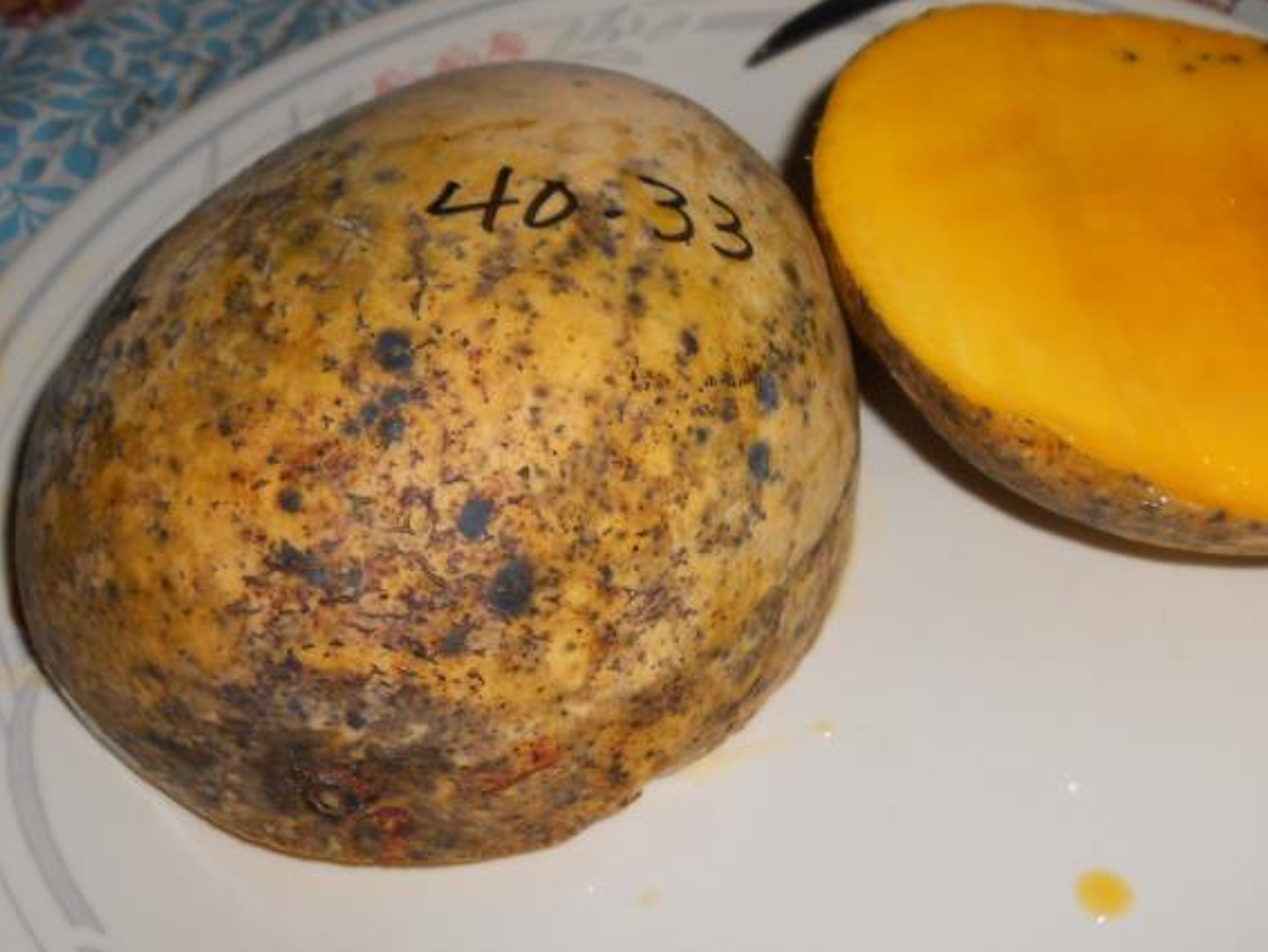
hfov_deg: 40.1
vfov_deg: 30.9
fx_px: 1722
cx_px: 804
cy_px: 428
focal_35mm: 47
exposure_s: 1/25
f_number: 8
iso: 80
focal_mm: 4.6
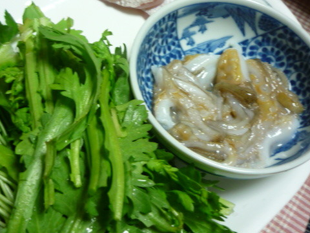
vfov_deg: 32.8
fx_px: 394
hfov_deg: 42.7
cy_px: 93
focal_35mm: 44
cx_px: 119
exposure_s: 1/30
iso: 200
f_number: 2.8
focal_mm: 5.5
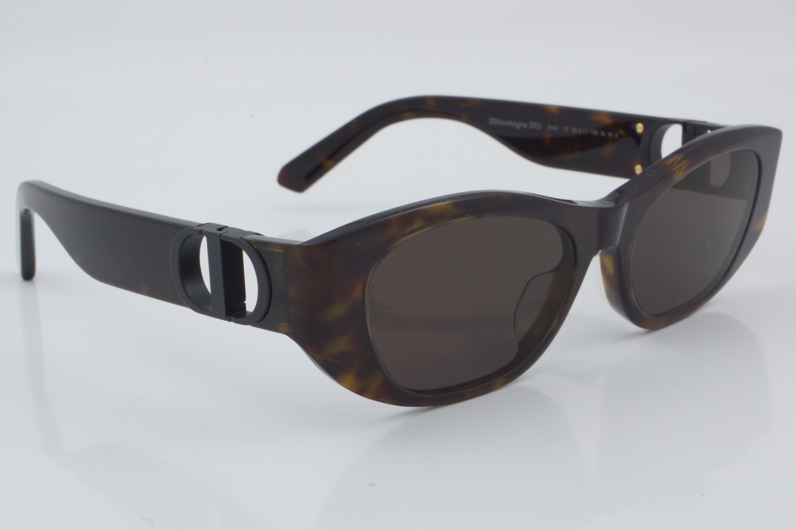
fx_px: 1824
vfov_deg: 16.6
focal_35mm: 82
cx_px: 398
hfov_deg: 24.6
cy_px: 265
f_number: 29
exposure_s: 1/4
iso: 100
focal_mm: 55
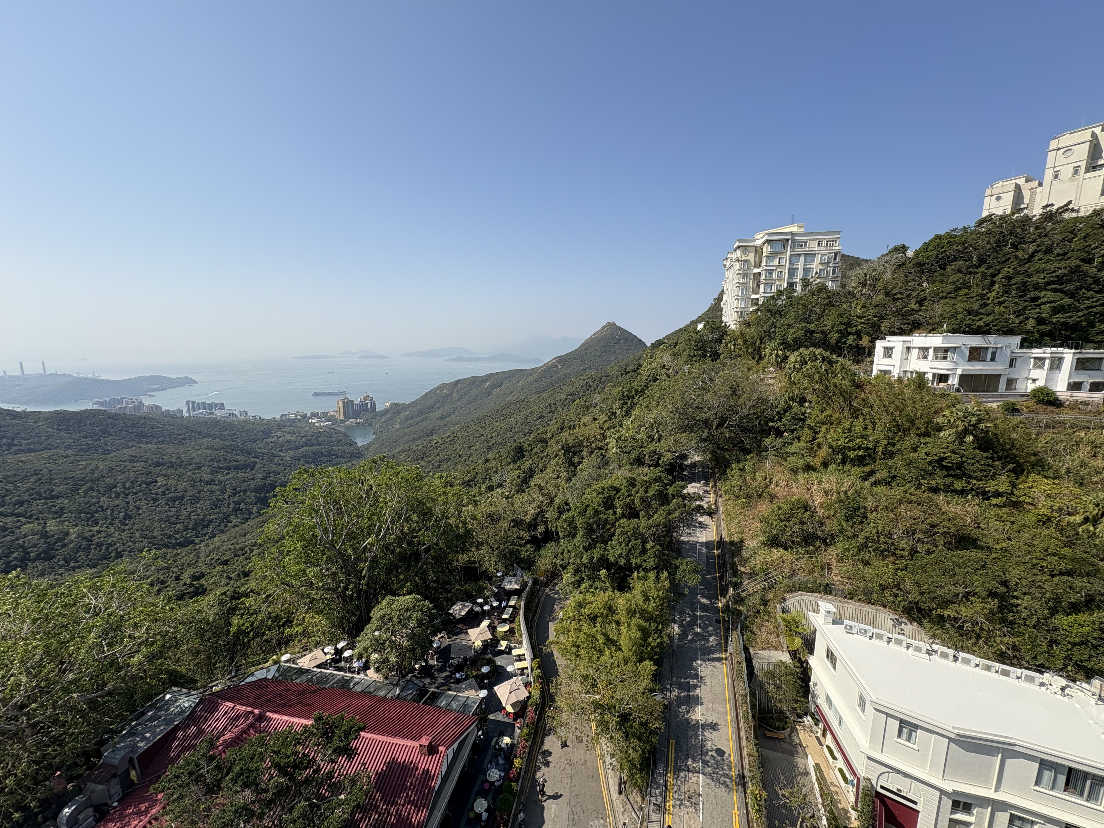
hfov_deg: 102.1
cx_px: 552
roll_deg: +0.1
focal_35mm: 14
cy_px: 414
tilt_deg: -8.7
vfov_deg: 85.7
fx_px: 446
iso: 50
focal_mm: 2.22
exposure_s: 1/1789
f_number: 2.2
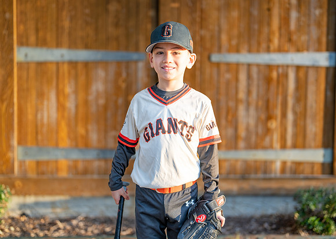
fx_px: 528
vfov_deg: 25.6
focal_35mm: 55
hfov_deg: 35.3
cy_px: 115
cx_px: 175
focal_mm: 50
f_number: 1.2
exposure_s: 1/640
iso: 100
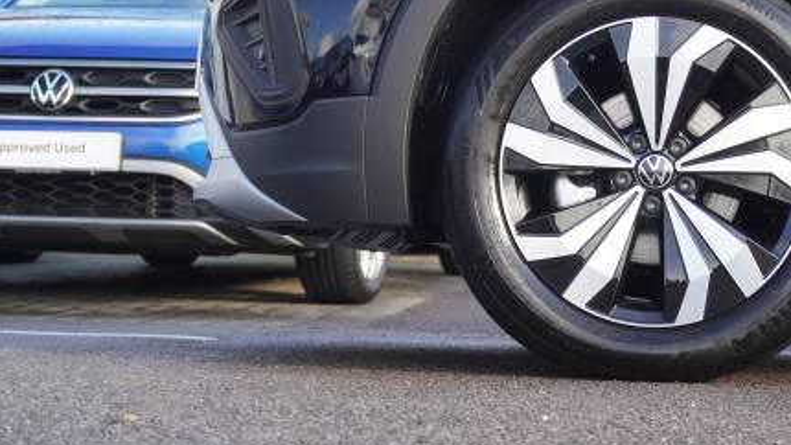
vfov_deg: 14.8
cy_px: 140
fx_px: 1715
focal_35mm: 82
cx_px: 587
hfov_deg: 25.7
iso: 400
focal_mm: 35
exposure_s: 1/160
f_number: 5.6
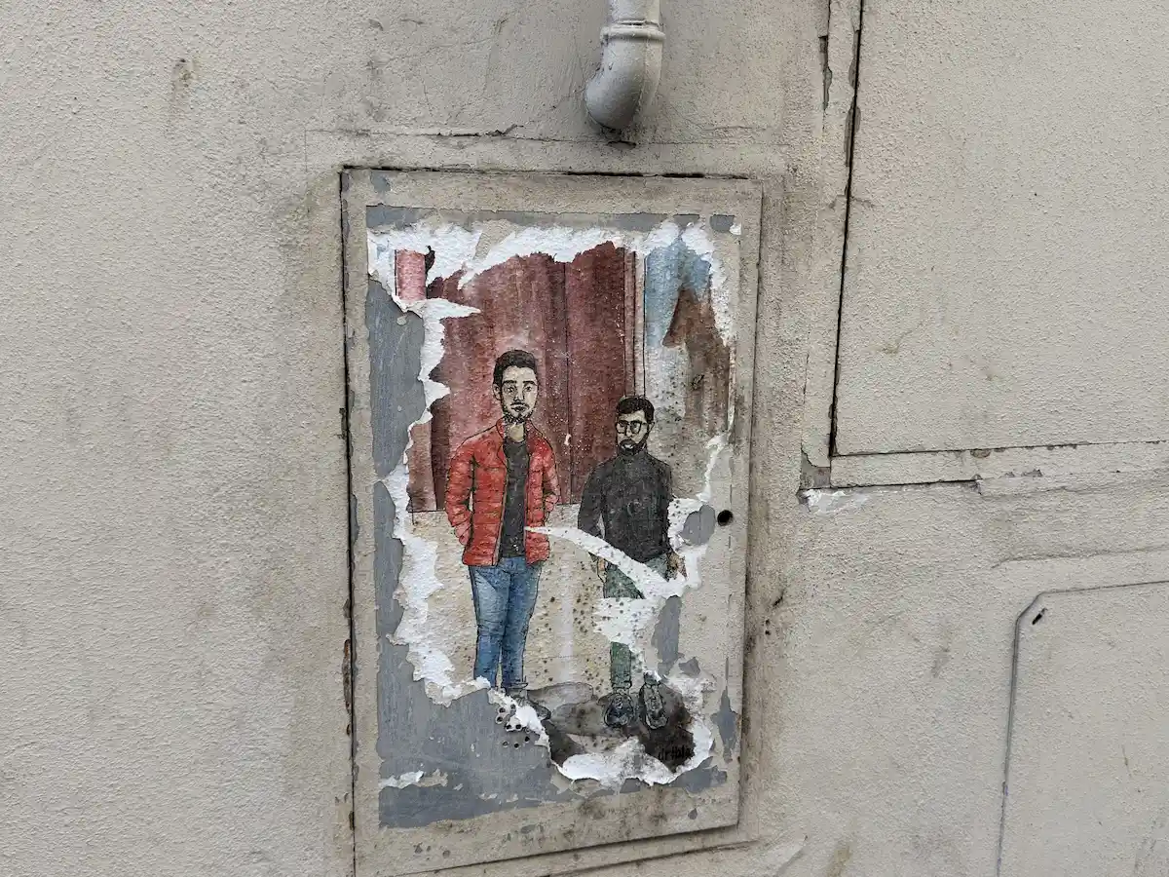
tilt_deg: -7.0
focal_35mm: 35
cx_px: 584
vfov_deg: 40.7
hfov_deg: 52.6
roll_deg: +0.1
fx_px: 1182
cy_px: 438
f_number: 1.78
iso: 64
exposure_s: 1/422
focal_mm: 6.76
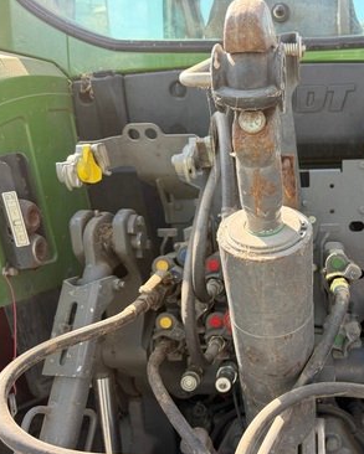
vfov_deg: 55.6
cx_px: 287
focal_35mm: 32
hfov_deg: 43.8
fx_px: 431
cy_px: 230
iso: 100
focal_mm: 6.76
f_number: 1.78
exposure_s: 1/497
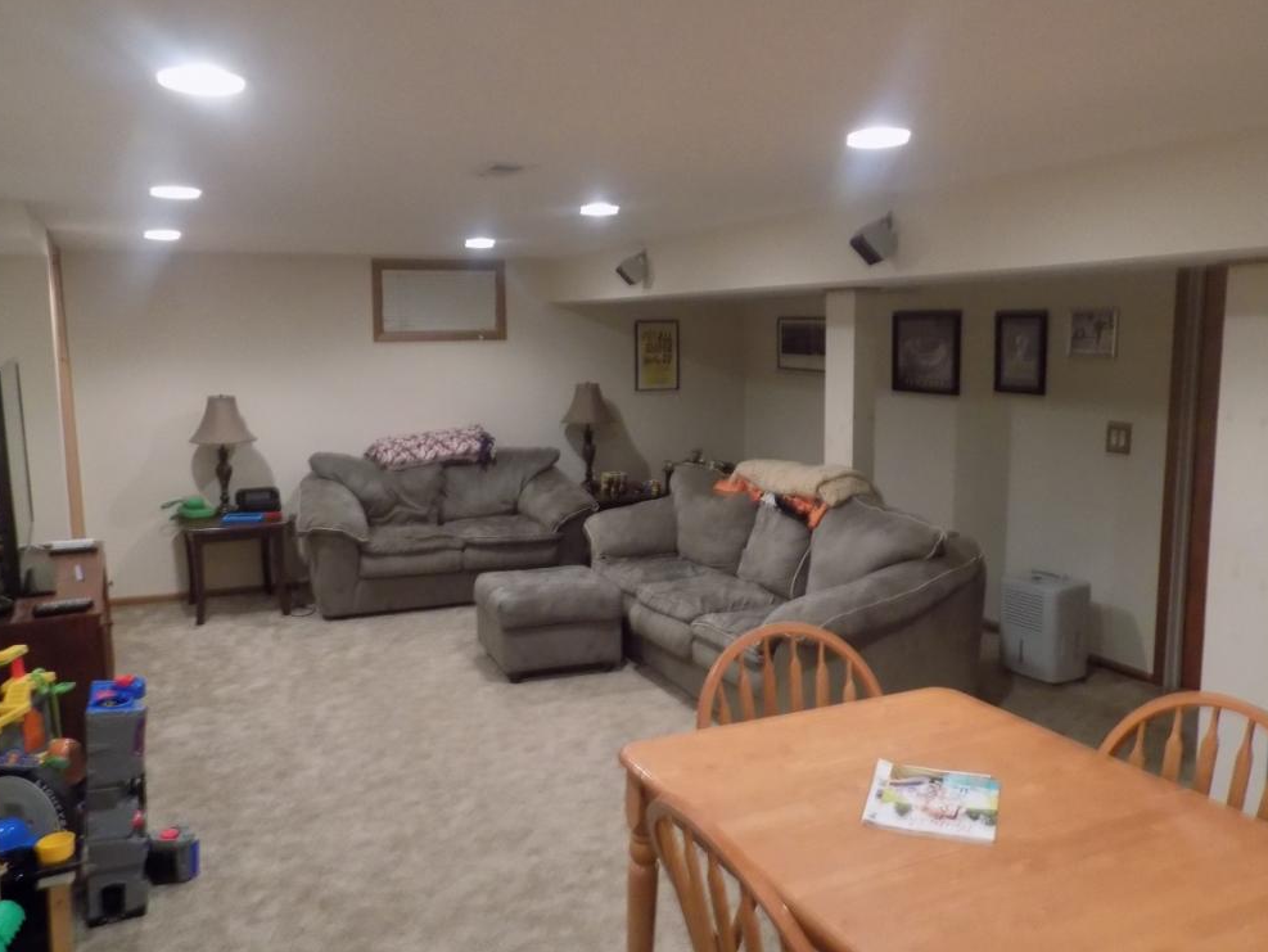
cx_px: 621
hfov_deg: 63.4
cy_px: 480
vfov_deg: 49.8
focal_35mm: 28
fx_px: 1026
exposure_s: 1/13
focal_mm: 4.8
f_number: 3.2
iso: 400
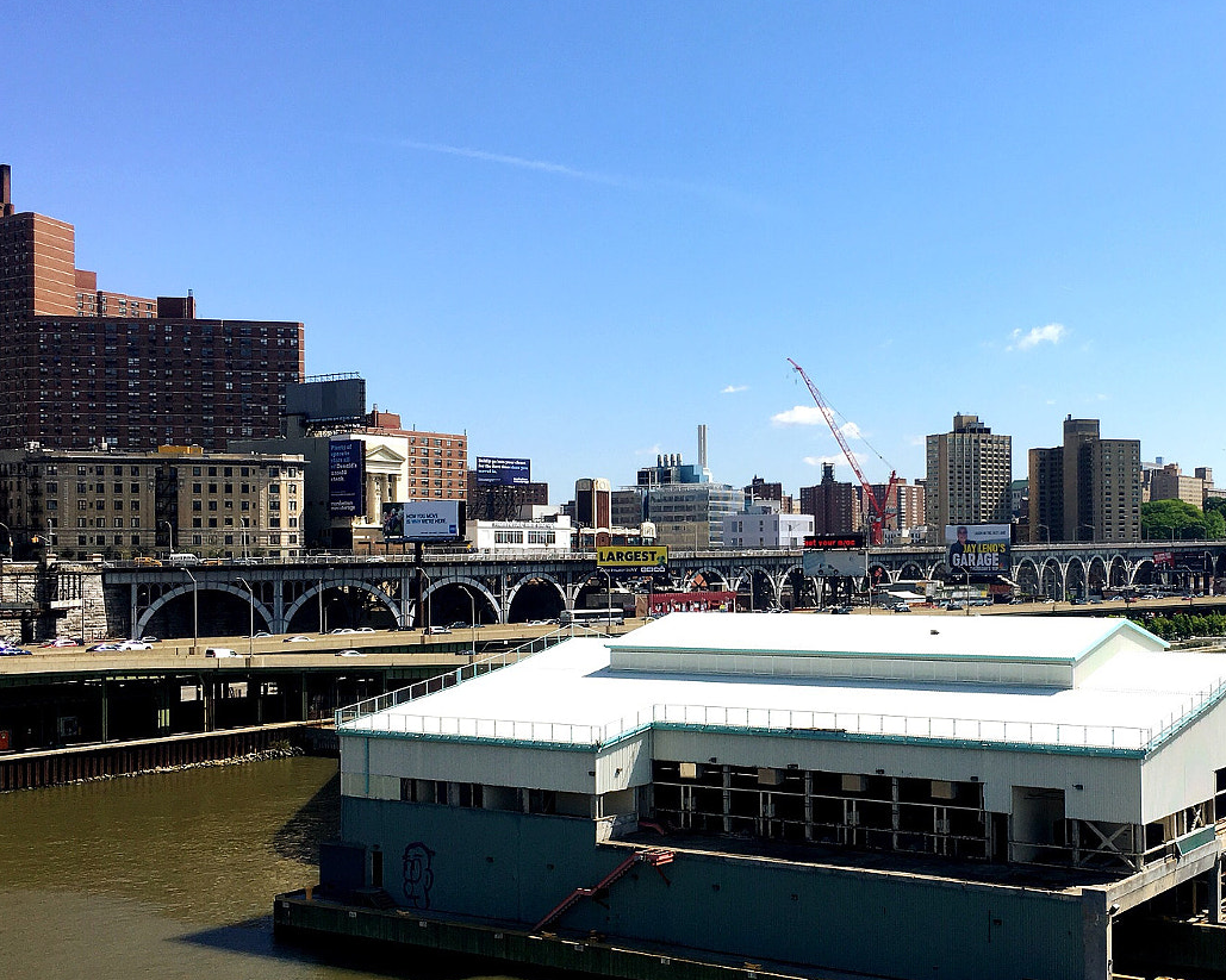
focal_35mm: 44
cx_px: 819
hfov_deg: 41.5
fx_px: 1596
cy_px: 553
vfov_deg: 34.1
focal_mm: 4.15
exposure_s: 1/1876
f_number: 2.2
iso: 25
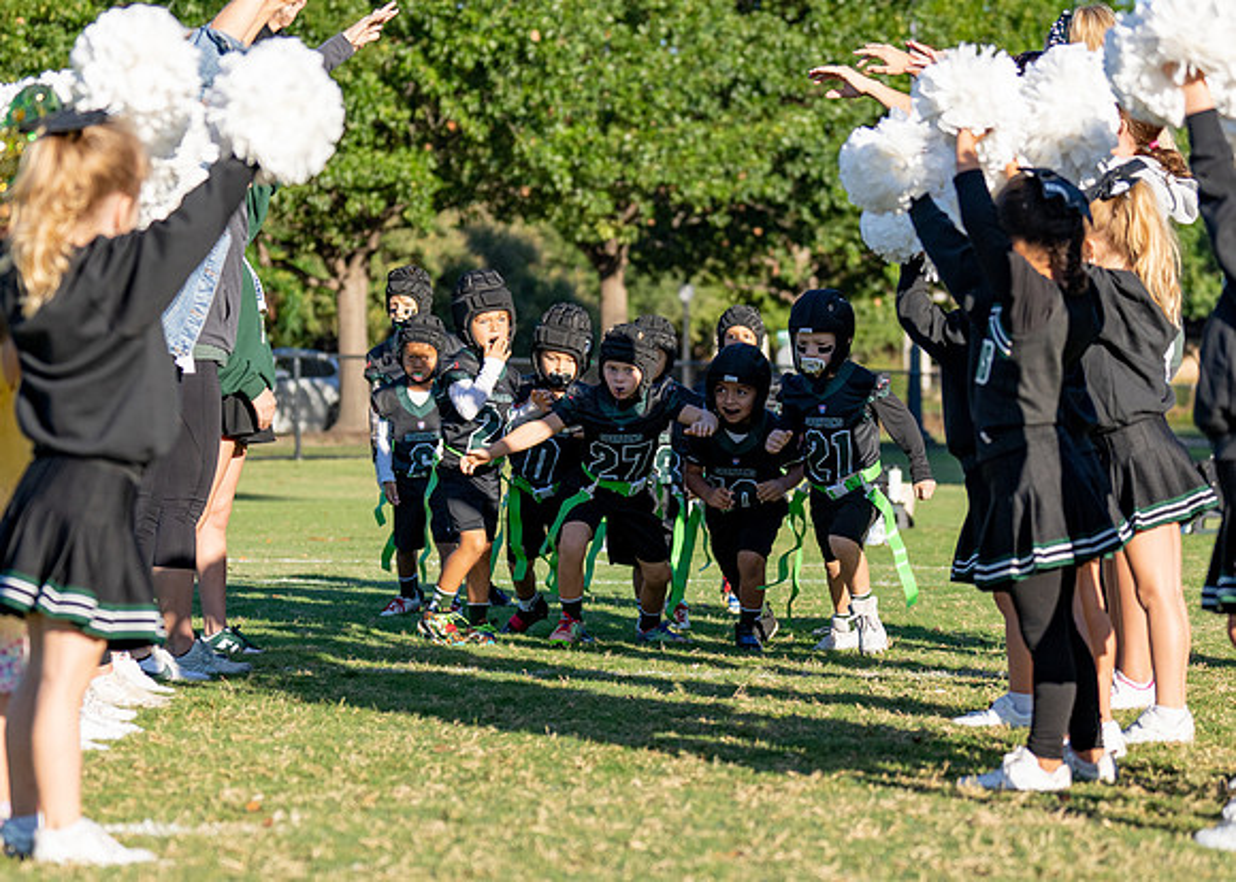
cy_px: 519
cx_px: 648
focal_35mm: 118
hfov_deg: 16.9
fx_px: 4156
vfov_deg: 12.1
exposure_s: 1/2500
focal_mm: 70
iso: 200
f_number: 2.8
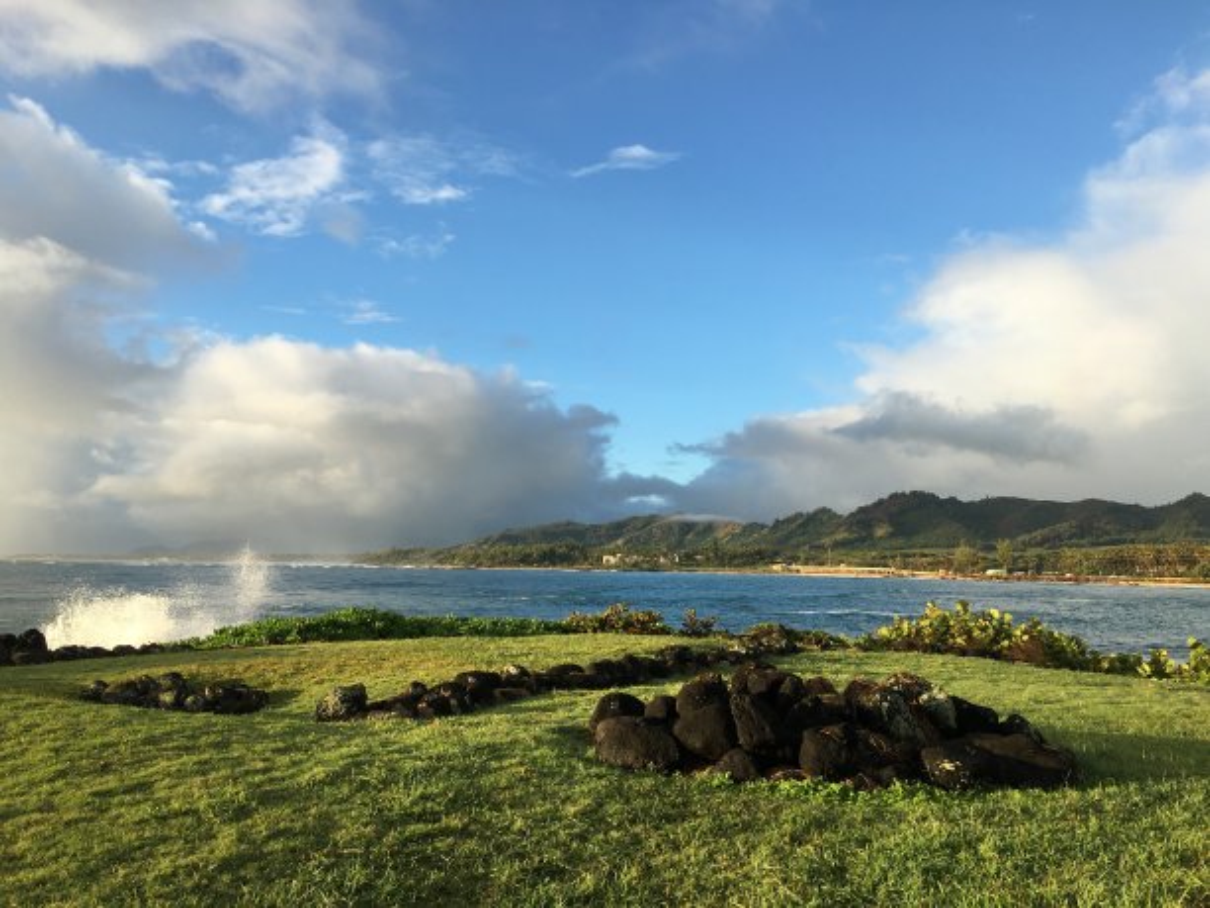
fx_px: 1014
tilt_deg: +6.5
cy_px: 454
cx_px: 605
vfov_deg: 48.2
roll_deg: +0.1
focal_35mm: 29
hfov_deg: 61.7
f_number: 2.2
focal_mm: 4.15
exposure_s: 1/663
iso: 25
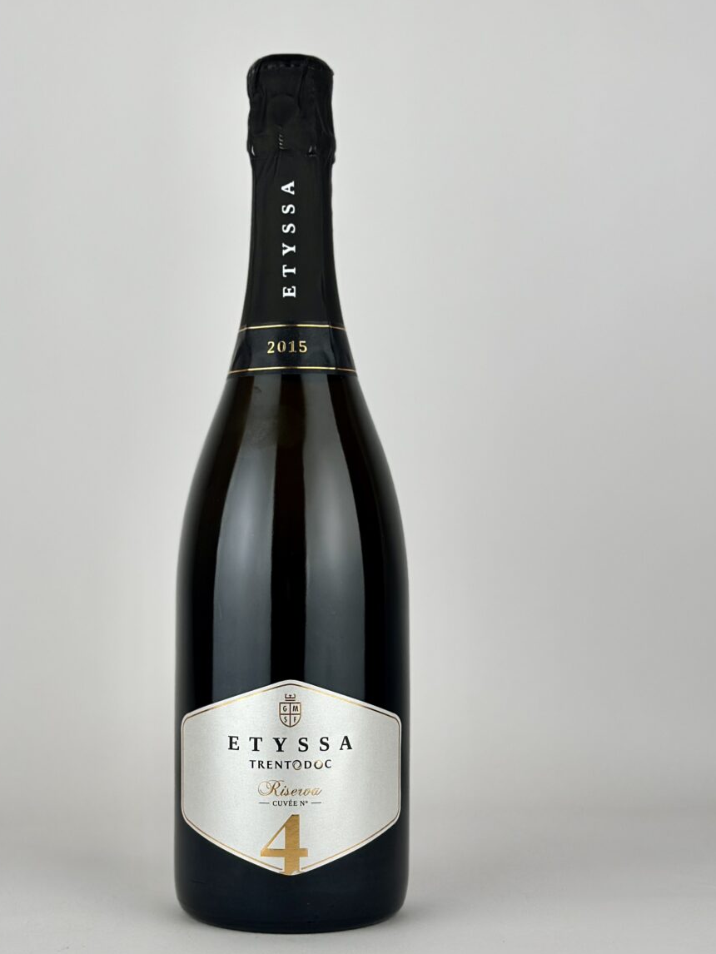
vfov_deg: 29.0
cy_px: 484
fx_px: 1847
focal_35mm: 67
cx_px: 301
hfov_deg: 21.9
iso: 80
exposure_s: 1/836
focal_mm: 6.86
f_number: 1.78
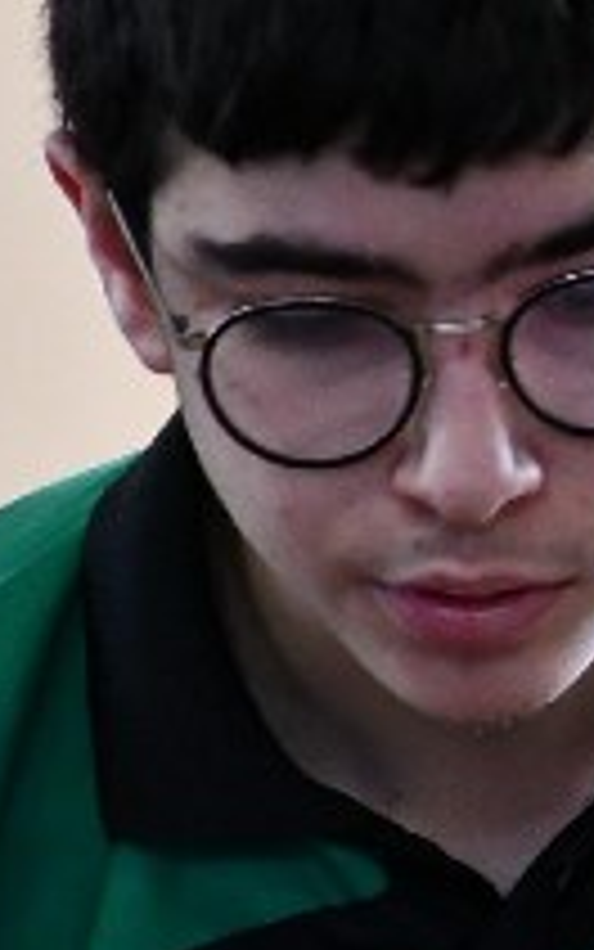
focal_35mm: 1778
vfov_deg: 1.2
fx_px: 46021
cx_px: 1166
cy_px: 590
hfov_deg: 0.7
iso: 3600
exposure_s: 1/250
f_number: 6
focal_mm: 240
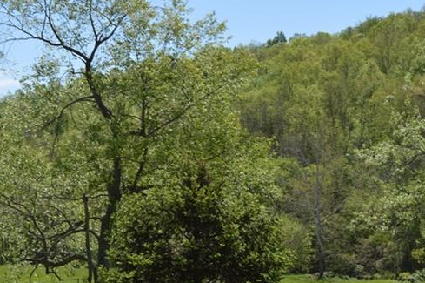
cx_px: 224
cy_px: 257
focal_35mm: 113
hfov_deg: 18.1
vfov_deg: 12.0
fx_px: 1333
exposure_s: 1/200
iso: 100
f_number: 8
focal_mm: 36
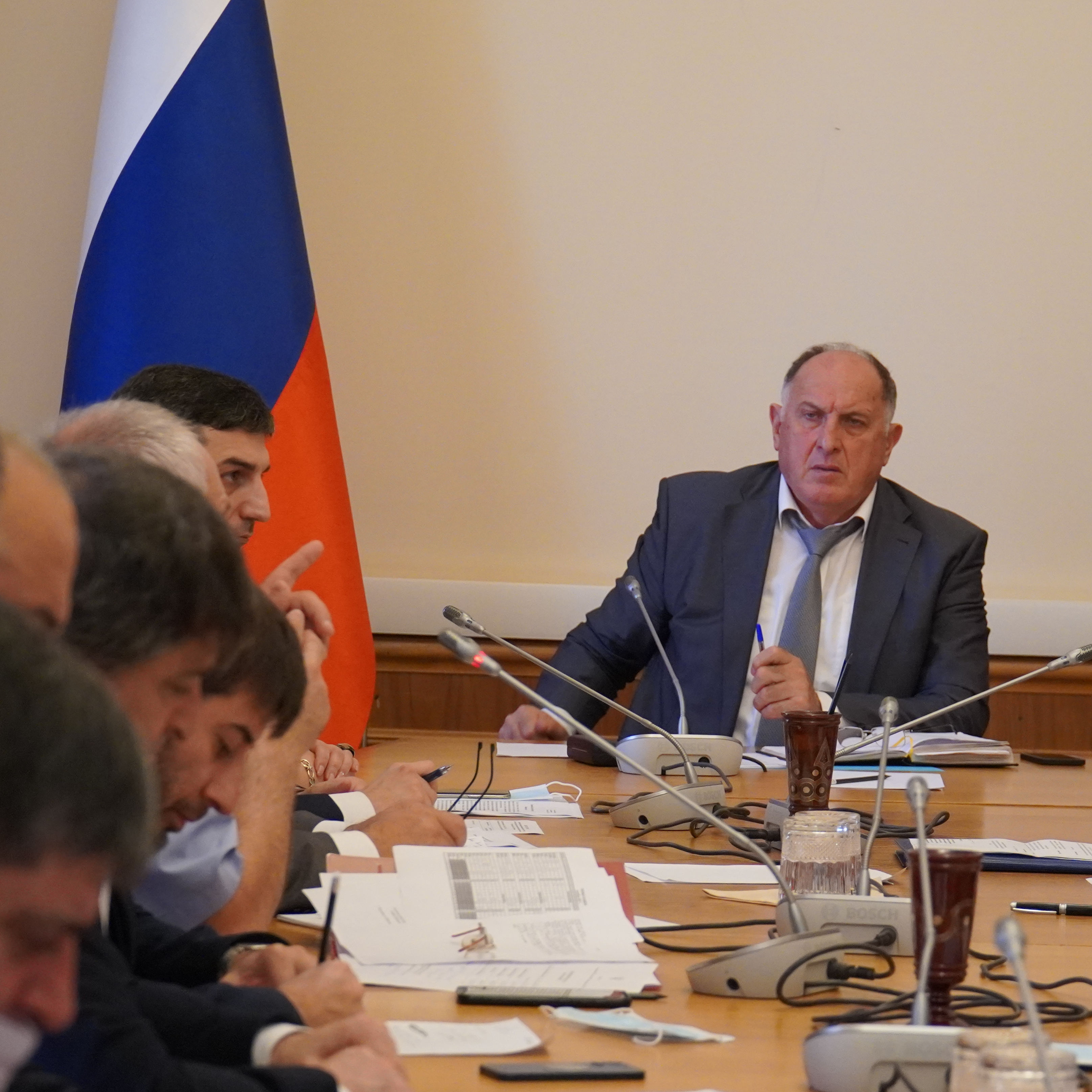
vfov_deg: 12.5
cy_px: 518
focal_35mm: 140
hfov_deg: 12.5
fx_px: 4989
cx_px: 812
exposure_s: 1/160
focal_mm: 59
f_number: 4
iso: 2000
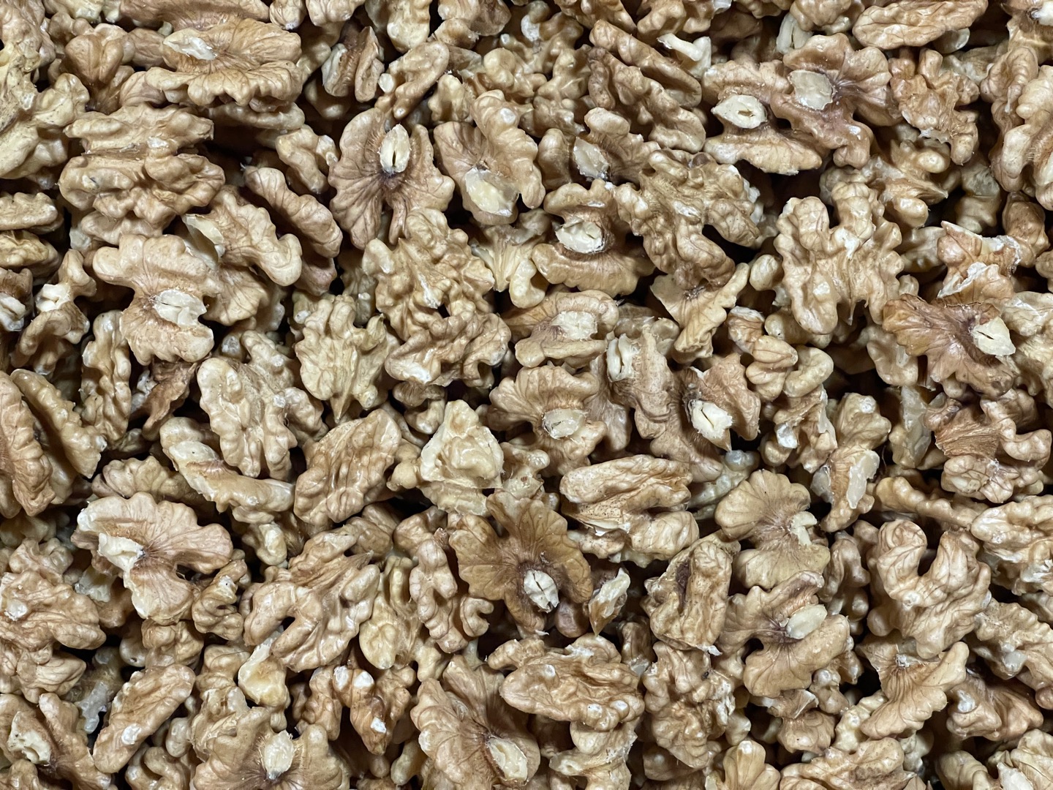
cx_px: 526
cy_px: 395
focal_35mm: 64
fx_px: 1947
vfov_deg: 22.9
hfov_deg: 30.3
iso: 500
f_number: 2.2
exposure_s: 1/50
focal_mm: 7.5
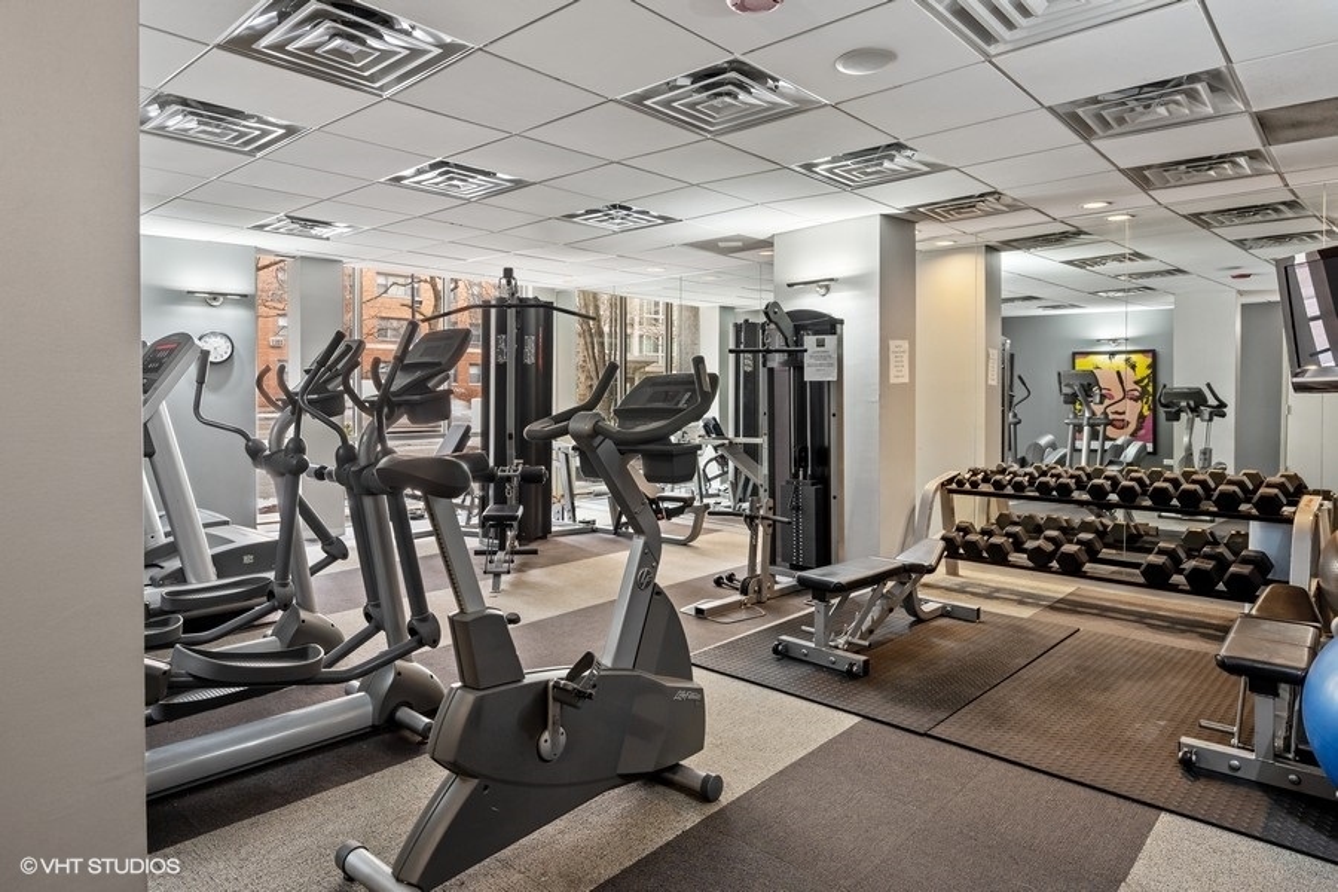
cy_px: 446
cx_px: 669
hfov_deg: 82.6
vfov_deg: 60.7
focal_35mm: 20
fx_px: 762
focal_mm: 20.5
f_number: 8
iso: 200
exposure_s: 1.3
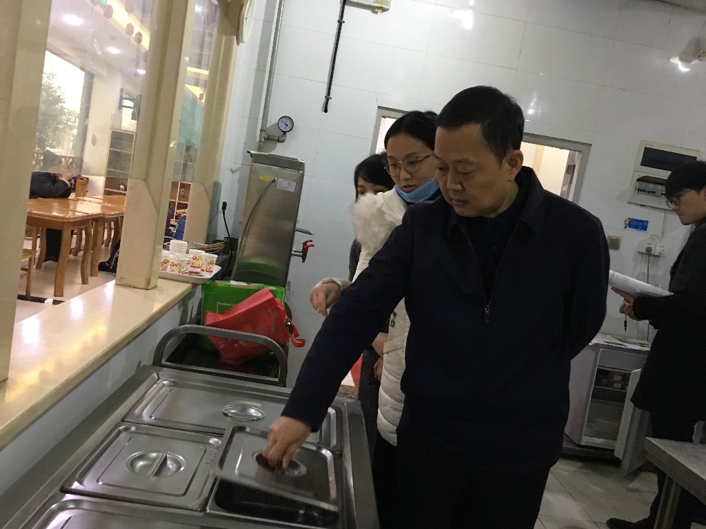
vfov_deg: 48.2
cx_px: 353
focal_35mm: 29
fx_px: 591
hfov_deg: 61.7
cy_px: 264
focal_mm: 4.15
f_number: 2.2
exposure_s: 1/10
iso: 100
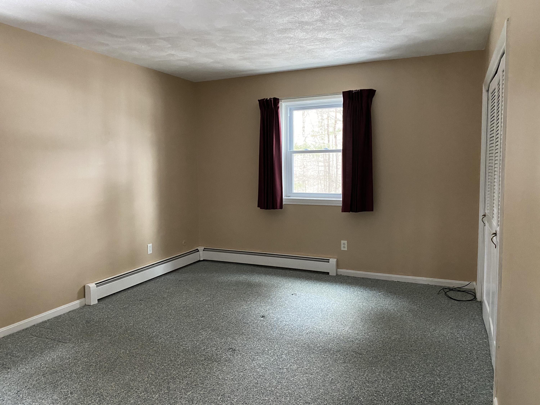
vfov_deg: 53.1
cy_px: 202
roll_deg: +0.5
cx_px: 270
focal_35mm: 26
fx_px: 406
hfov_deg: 67.3
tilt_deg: -4.6
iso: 500
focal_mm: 4.25
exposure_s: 1/40
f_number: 1.8
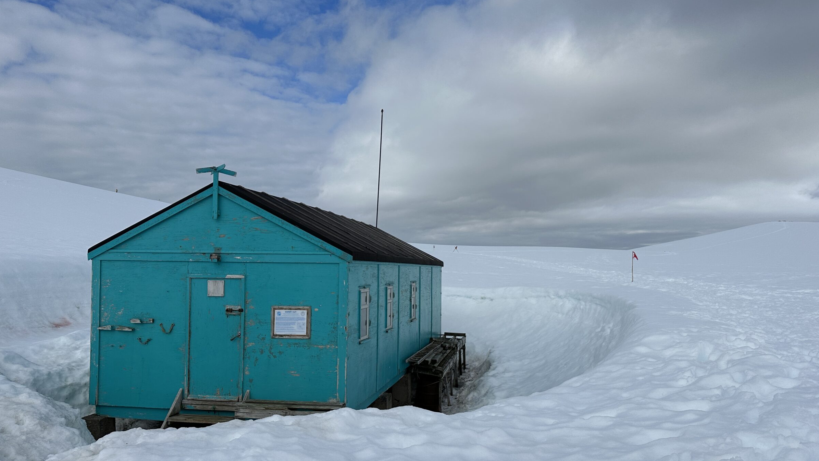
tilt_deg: -0.1
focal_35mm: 28
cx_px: 437
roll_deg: -0.2
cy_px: 262
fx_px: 608
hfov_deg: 67.8
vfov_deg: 41.4
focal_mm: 6.86
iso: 80
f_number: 1.78
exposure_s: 1/10753
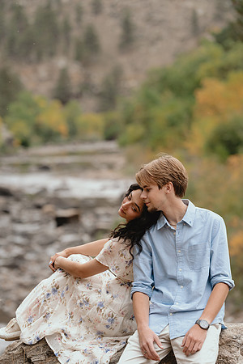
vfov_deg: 14.9
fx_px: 1397
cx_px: 122
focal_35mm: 138
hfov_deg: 9.9
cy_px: 182
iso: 320
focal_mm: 138
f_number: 3.5
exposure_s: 1/250
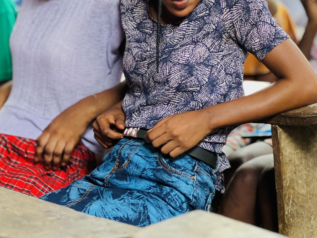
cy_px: 43
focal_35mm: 136
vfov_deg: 10.9
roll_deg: +2.8
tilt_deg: -7.2
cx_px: 134
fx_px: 1245
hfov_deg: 14.5
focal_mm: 9
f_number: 2.8
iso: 400
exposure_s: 1/40
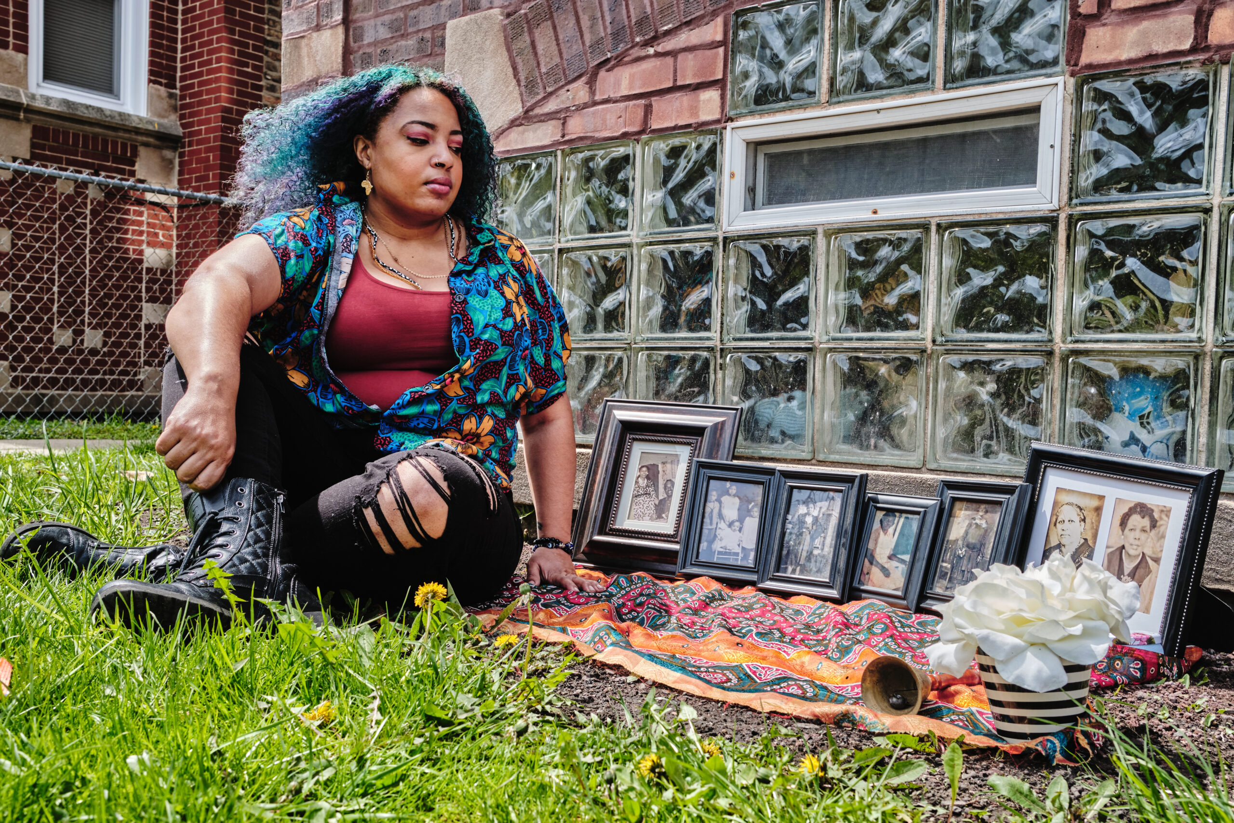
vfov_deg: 37.9
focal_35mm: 35
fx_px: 1200
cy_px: 412
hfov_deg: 54.4
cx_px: 617
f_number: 8
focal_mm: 23
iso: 200
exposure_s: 1/120
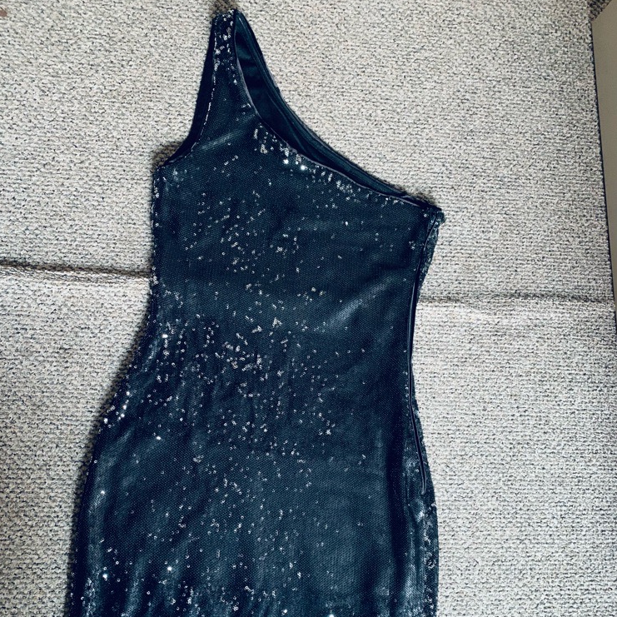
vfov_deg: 51.8
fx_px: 625
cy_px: 399
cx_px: 306
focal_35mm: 31
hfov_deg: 52.5
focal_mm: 4.25
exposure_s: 1/32
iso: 400
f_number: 1.8
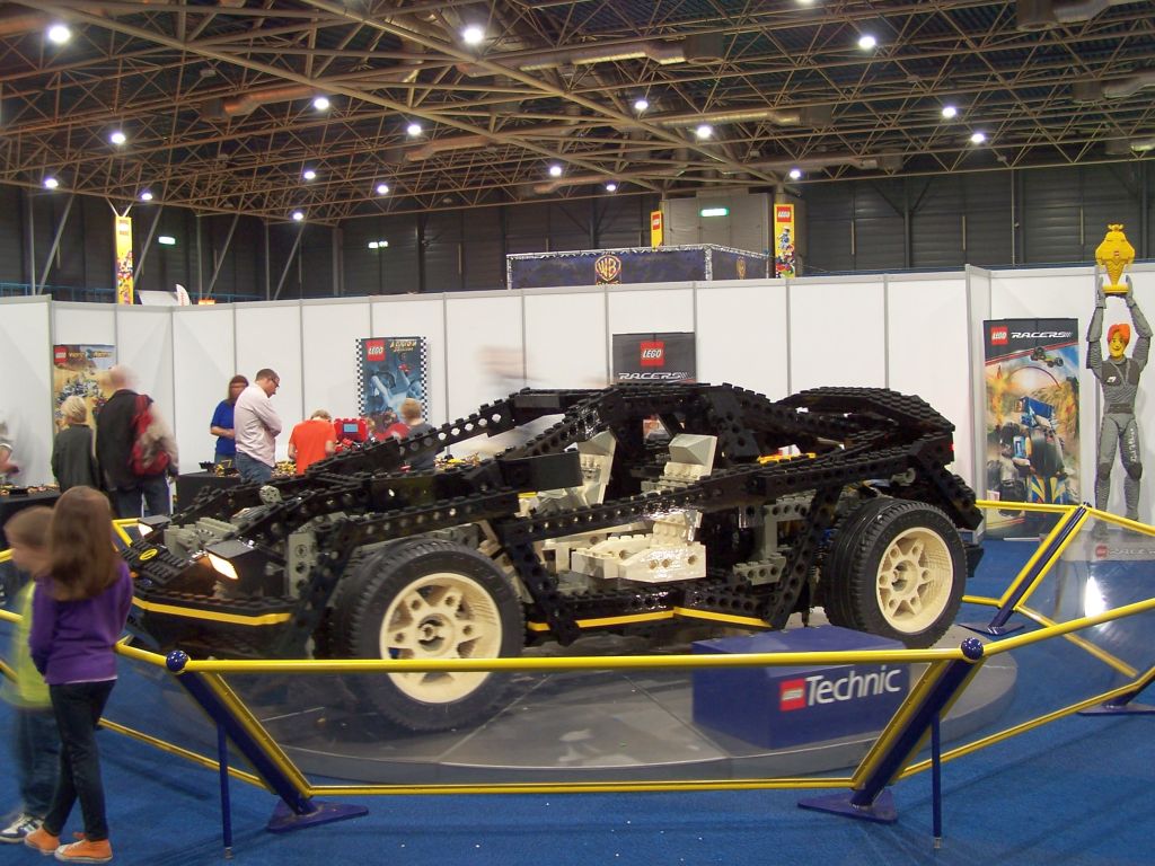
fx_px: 1335
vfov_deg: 36.0
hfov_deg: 46.8
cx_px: 578
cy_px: 433
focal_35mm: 40
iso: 80
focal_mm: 6.7
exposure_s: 1/2
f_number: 2.8
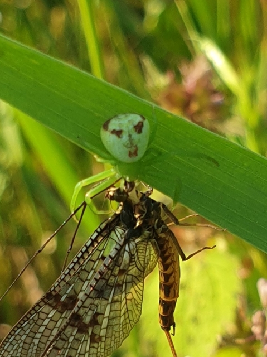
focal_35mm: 26
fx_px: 268
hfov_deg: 53.0
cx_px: 134
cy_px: 178
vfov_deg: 67.3
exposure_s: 1/679
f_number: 2.4
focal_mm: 4.3
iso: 50
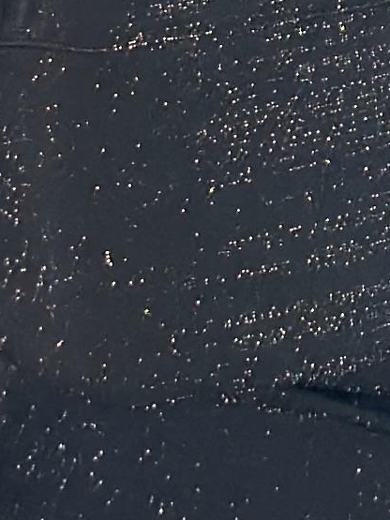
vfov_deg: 5.4
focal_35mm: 349
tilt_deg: -15.8
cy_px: -888
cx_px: 467
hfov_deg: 4.2
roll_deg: +4.7
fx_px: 5245
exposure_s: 1/60
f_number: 1.78
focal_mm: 6.86
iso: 160
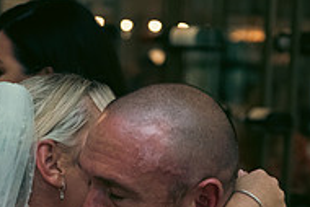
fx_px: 1448
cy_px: 310
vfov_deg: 8.0
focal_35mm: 168
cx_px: 85
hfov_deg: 12.2
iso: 800
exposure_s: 1/160
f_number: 3.5
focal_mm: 55
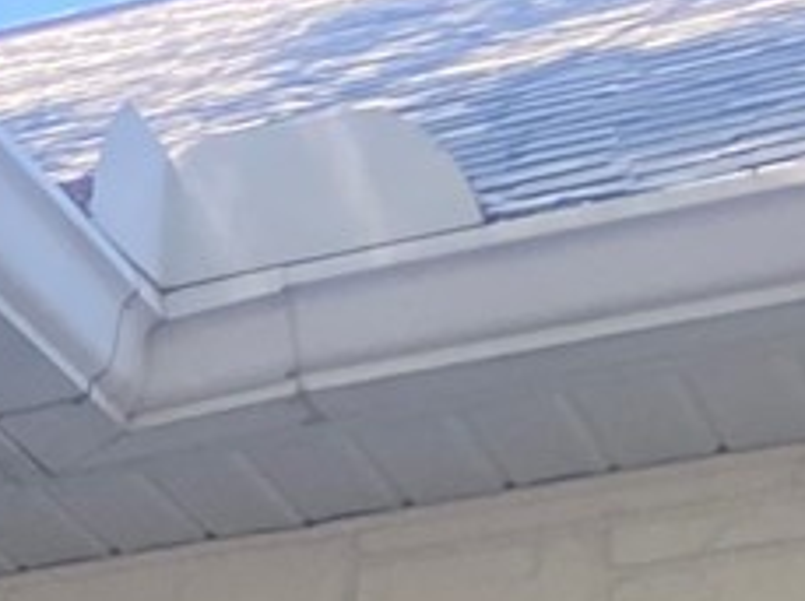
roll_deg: +1.1
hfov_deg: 8.3
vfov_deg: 7.2
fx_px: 4226
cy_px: 1799
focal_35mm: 182
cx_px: -1965
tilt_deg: -2.4
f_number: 1.8
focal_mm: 4.25
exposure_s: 1/220
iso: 32
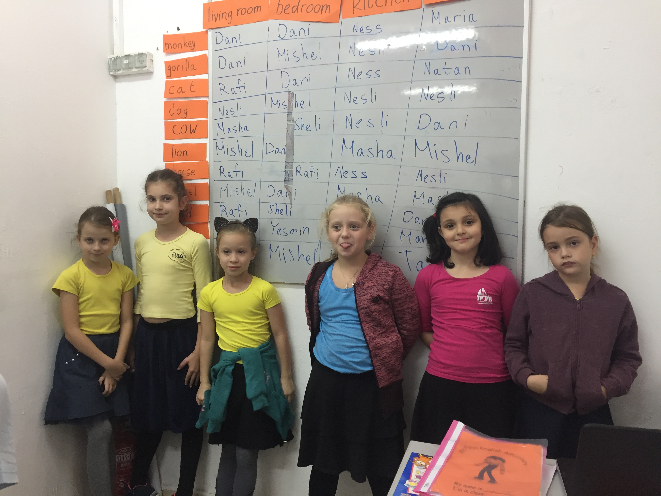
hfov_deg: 61.7
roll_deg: -1.4
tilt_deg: -3.8
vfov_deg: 48.2
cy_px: 248
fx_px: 554
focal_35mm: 29
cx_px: 330
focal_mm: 4.15
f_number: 2.2
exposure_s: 1/33
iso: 100
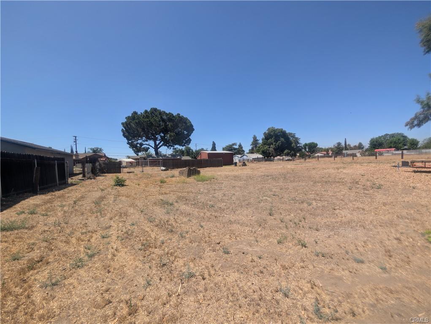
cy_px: 162
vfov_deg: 94.6
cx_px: 216
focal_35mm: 12
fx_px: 150
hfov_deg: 110.5
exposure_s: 1/2646
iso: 60
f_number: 1.7
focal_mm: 2.02
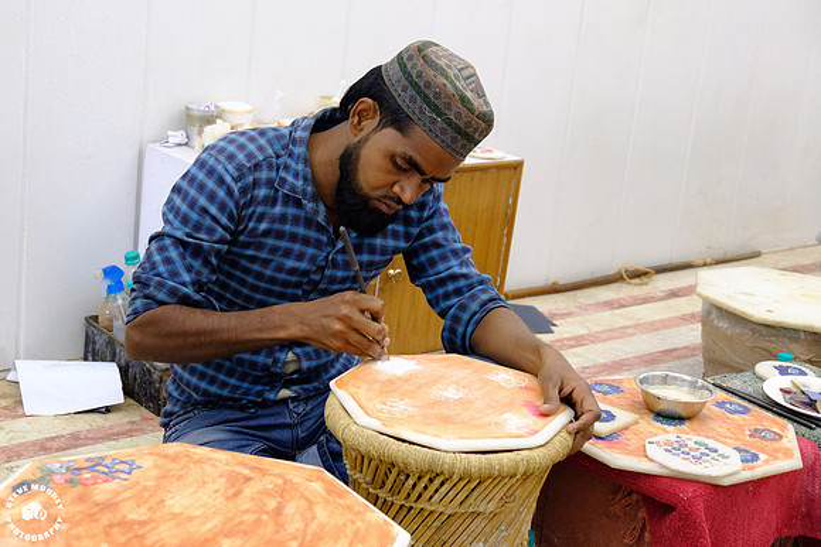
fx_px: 1301
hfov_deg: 35.0
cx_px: 371
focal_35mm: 57
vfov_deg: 23.8
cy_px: 247
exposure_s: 1/100
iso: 3200
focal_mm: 34.5
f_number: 4.3
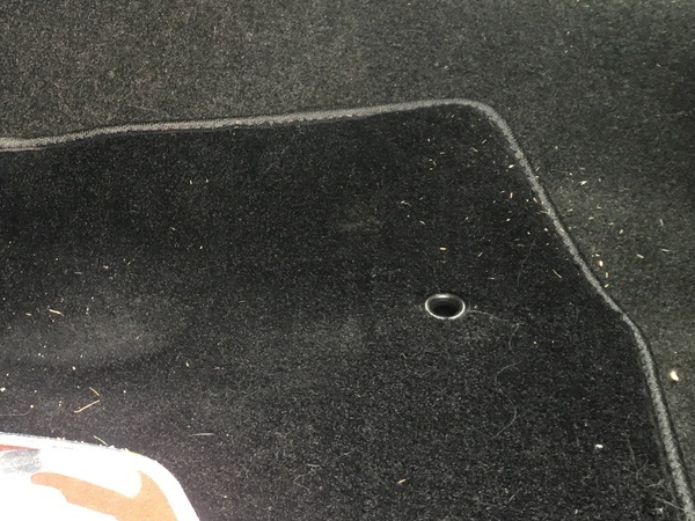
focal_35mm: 58
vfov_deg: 25.2
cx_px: 22
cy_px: 260
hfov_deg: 31.1
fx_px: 1164
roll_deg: -0.1
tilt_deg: -30.9
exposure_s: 1/30
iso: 100
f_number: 2.2
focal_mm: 4.15
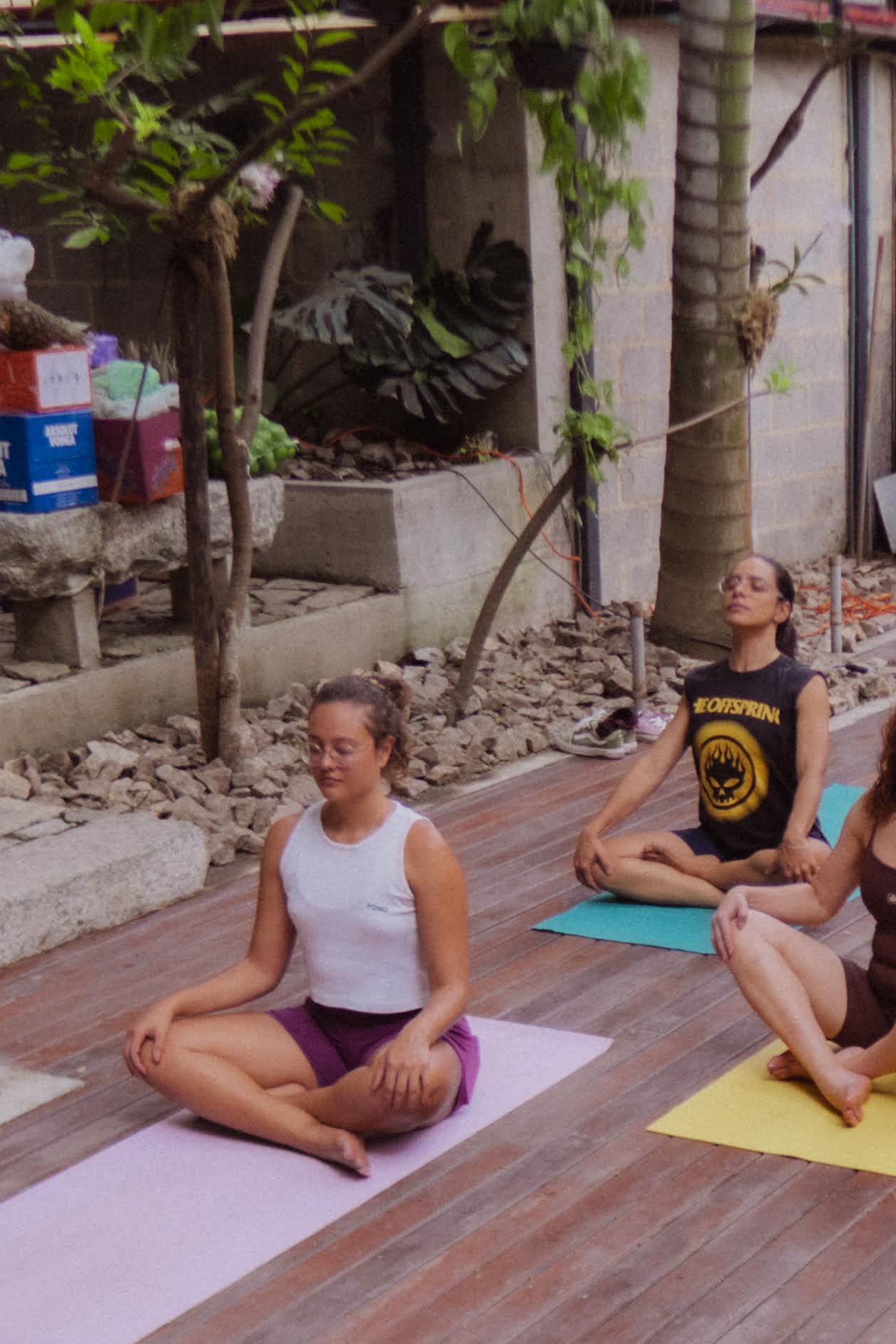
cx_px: 796
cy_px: 1233
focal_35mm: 62
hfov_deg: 21.5
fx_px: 2314
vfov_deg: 30.8
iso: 250
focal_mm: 16
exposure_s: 1/2500
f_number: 1.4
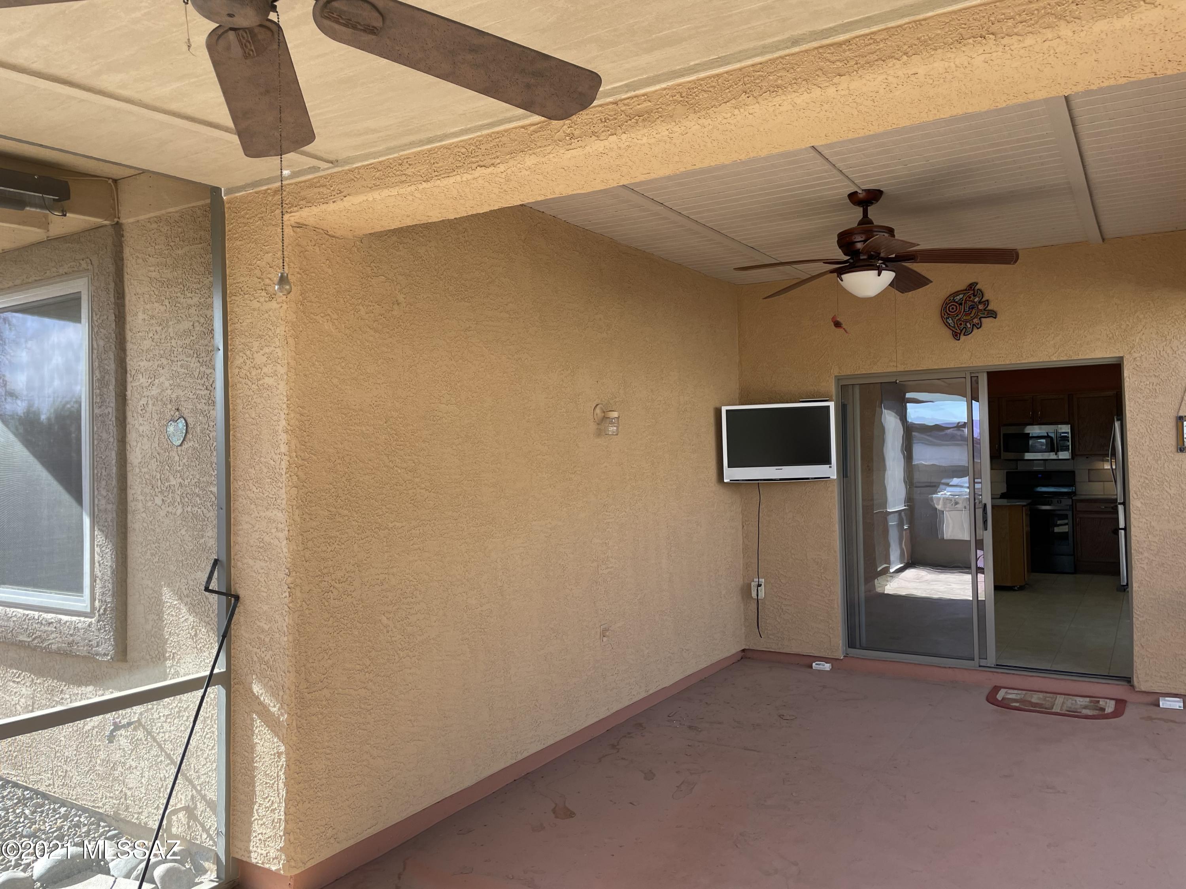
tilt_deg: +1.8
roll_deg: +1.2
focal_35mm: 26
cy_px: 444
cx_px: 593
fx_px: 891
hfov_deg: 67.3
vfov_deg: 53.1
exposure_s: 1/121
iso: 50
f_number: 1.6
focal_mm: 4.2
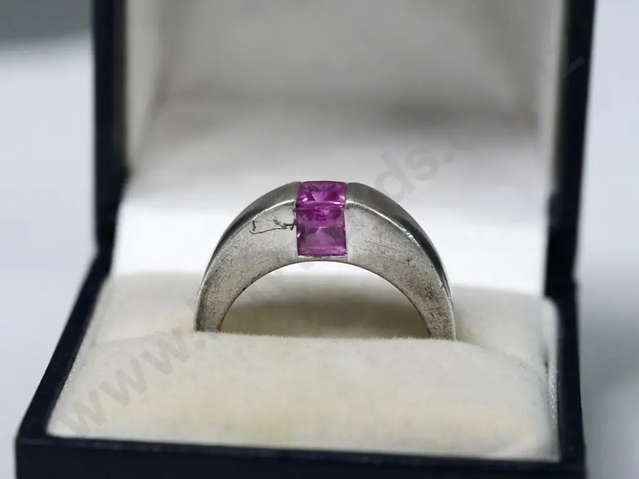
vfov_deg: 12.3
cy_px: 240
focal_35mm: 120
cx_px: 320
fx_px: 2215
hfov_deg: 16.4
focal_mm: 60
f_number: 5.6
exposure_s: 1/125
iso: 3200
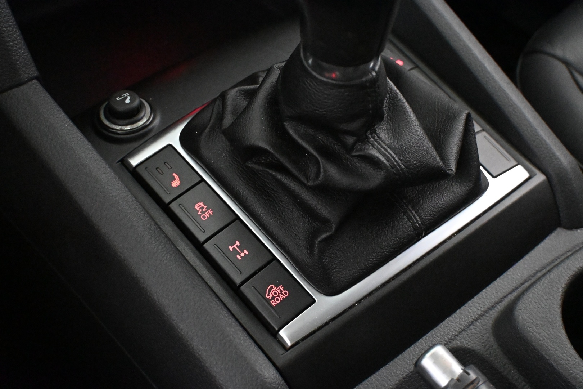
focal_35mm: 46
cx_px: 292
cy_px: 194
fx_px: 741
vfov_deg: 29.4
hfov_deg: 43.0
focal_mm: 30.5
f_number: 4.8
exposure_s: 1/50
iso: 12800
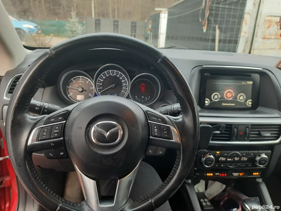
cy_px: 106
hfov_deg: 71.6
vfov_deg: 56.8
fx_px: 195
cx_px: 140
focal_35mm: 24
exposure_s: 1/50
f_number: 1.8
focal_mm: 5.23
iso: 100
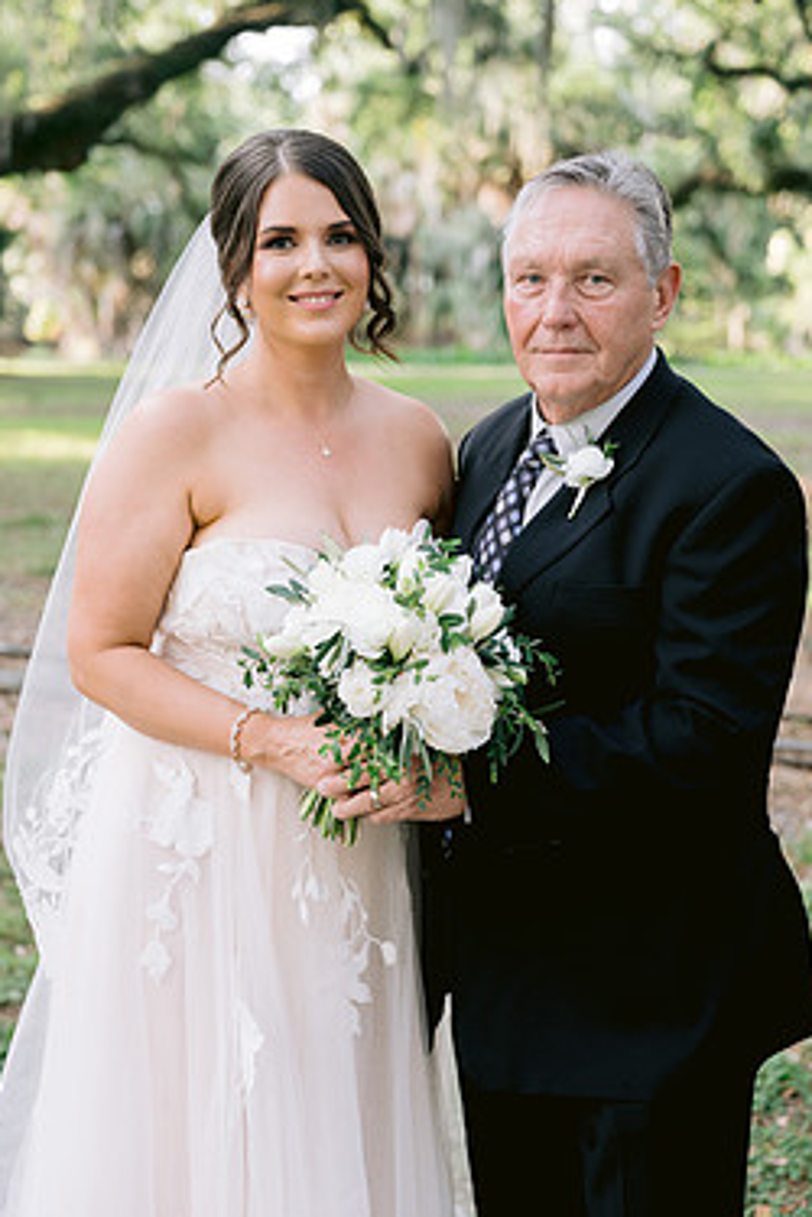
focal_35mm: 60
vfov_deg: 33.4
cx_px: 377
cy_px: 688
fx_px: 2030
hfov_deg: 22.6
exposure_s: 1/320
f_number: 2.8
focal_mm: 50
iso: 400
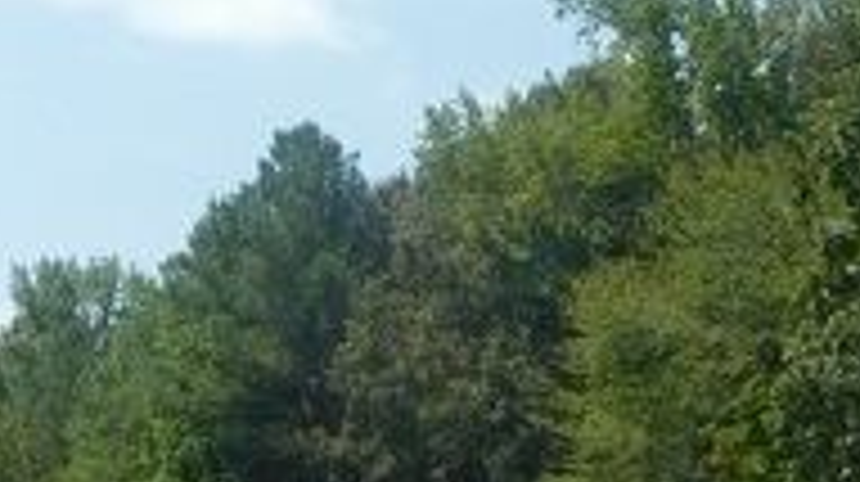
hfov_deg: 15.7
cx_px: 396
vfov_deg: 8.6
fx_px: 3121
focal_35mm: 137
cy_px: 766
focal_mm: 5.3
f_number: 3.2
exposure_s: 1/1250
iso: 125
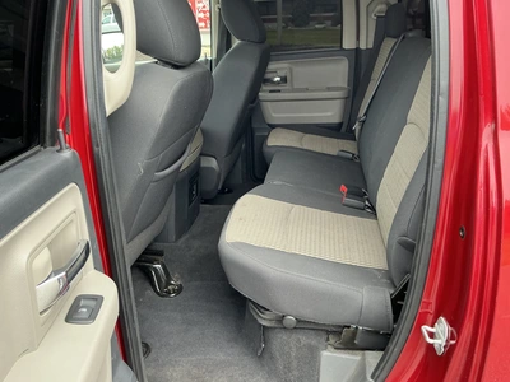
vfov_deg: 49.7
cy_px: 191
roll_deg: +1.4
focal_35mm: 28
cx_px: 255
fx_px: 413
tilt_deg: -24.8
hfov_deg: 63.4
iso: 64
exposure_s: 1/122
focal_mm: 3
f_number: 1.8
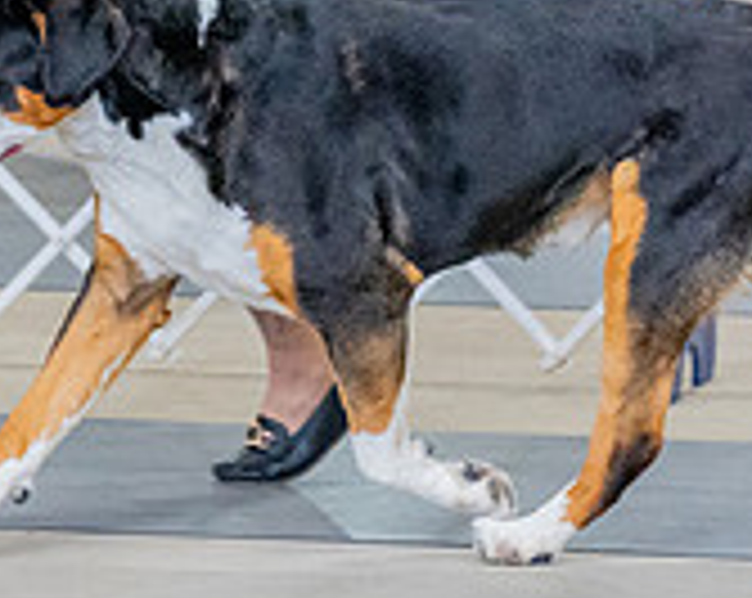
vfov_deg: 3.2
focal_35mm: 475
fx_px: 10553
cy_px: -121
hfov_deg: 4.1
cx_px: 250
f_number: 3.5
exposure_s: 1/400
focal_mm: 125
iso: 6400
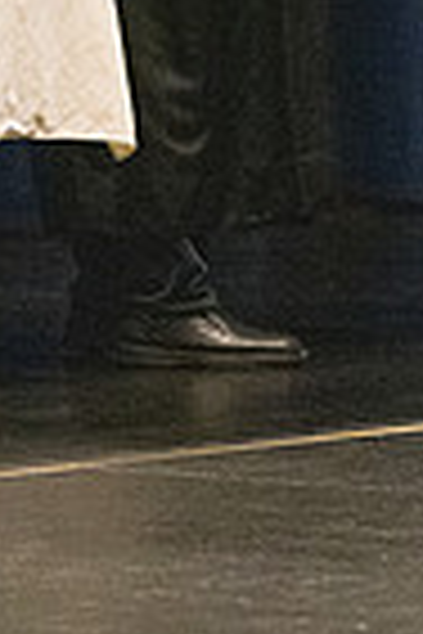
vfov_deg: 3.4
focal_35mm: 597
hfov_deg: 2.3
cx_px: 304
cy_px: -297
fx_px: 10521
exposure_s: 1/400
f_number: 3.2
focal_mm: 125
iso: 10000
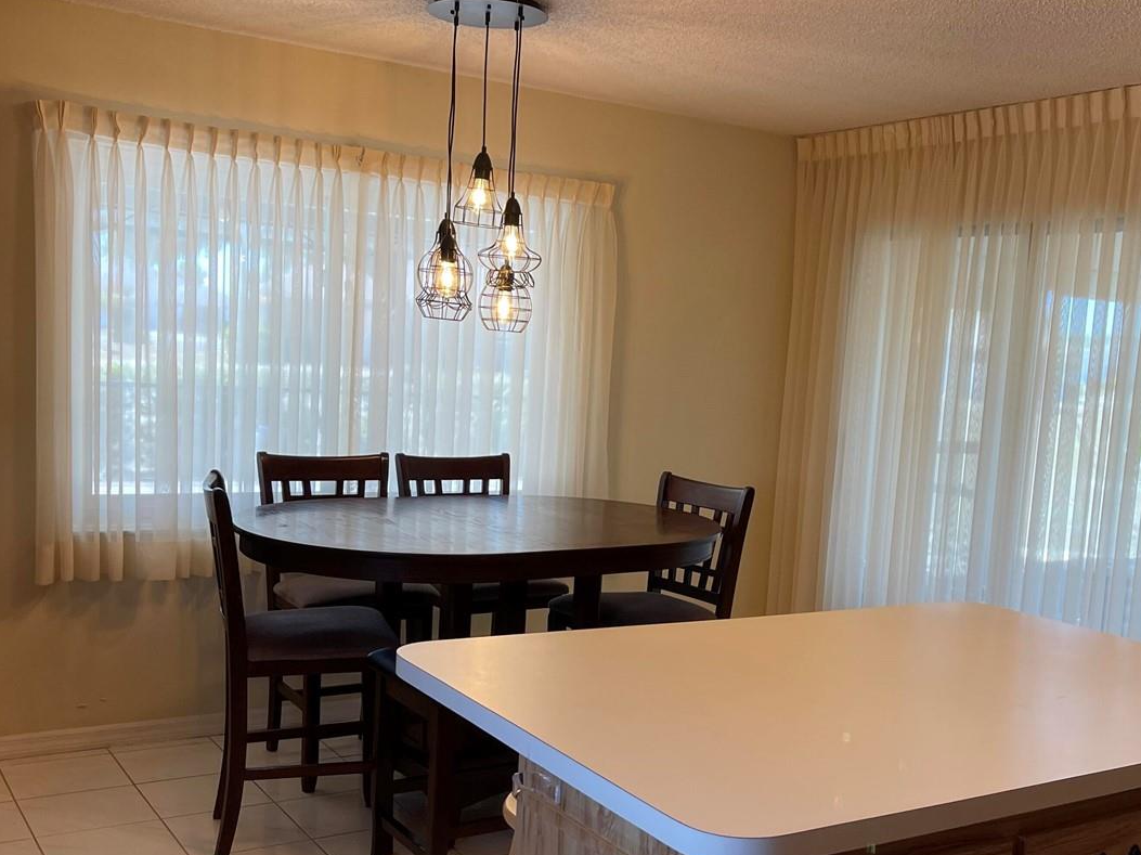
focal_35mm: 38
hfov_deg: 48.8
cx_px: 672
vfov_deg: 37.6
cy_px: 507
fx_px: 1252
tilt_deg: -7.8
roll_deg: -3.7
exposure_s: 1/120
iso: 100
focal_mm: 5.1
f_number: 1.6
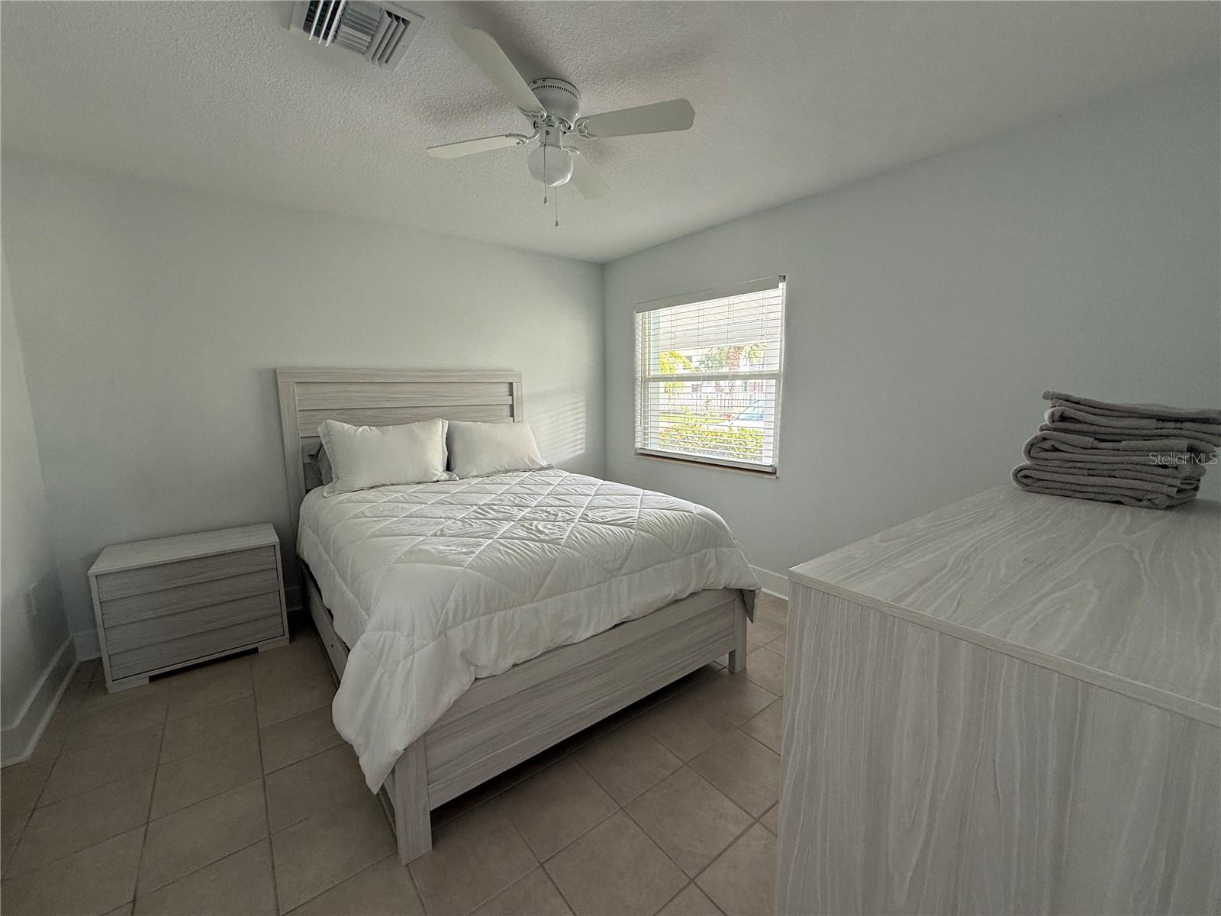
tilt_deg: -6.5
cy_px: 458
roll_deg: +0.7
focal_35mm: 14
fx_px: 494
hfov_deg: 102.1
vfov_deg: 85.7
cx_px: 610
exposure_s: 1/99
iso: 125
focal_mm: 2.22
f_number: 2.2
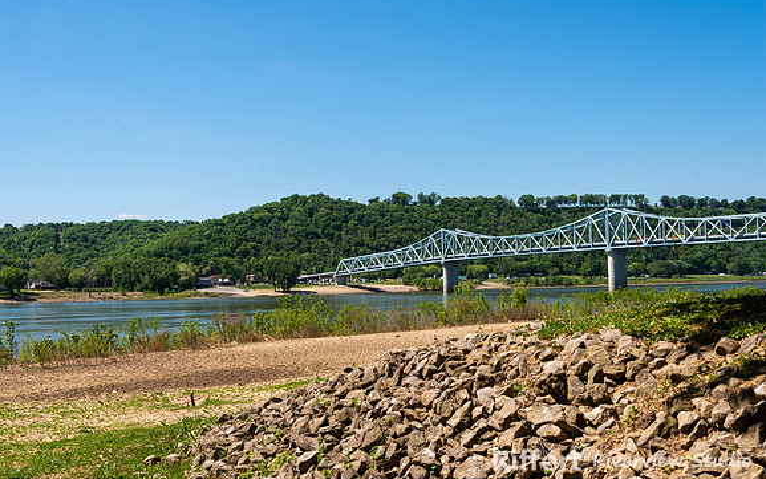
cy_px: 228
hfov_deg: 48.2
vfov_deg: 31.3
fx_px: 856
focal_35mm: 41
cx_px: 384
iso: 100
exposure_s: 1/200
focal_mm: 40
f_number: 10
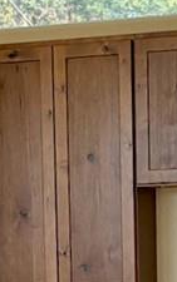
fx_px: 1510
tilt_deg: -4.9
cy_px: 375
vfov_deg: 10.4
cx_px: 30
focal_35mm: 196
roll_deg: +2.8
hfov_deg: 6.7
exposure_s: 1/236
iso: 125
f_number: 1.6
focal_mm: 5.96
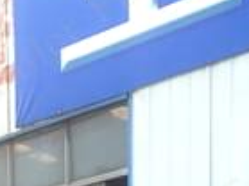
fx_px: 1121
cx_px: -11
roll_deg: +2.1
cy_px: 478
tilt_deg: -3.9
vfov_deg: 8.5
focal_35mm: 156
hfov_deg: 12.5
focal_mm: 4.15
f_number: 2.2
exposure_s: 1/648
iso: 32
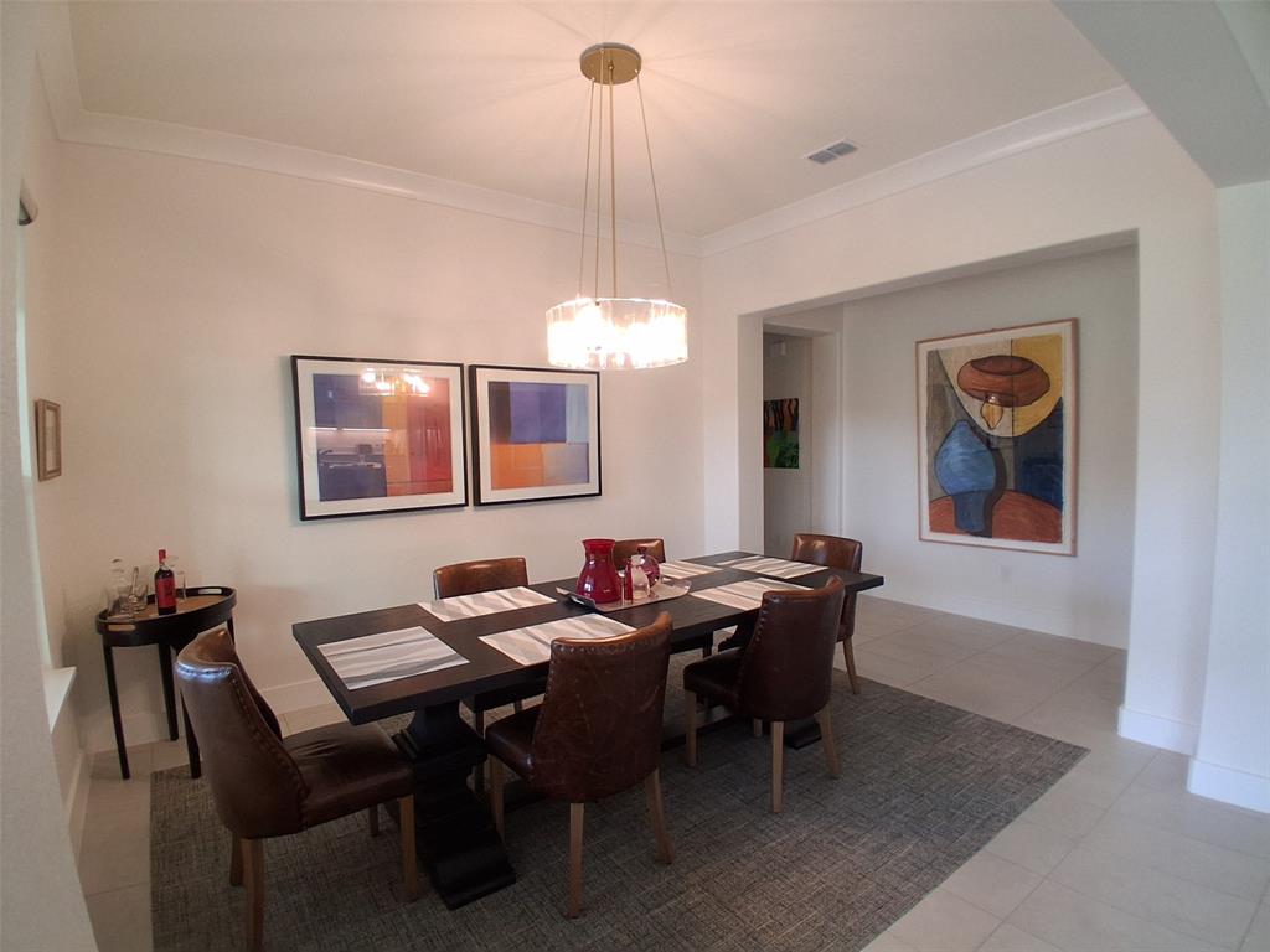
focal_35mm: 17
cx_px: 635
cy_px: 476
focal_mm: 1.4
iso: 200
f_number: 2.2
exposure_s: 1/40
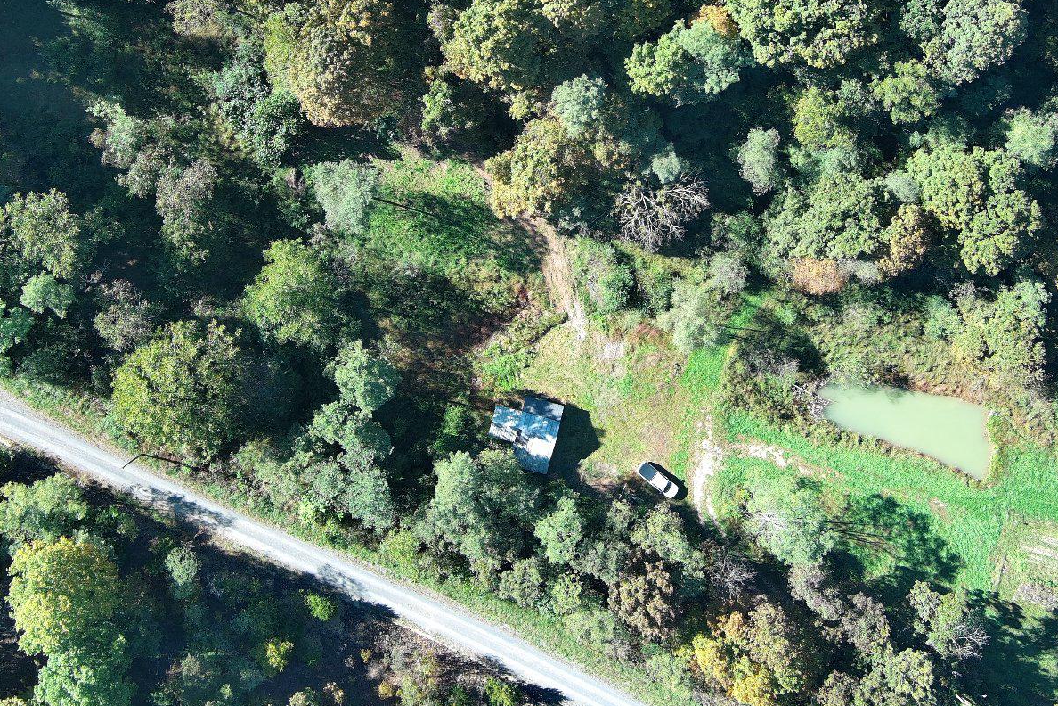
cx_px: 525
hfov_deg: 39.6
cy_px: 128
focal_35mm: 50
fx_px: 1469
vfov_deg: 26.4
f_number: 2.8
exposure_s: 1/211
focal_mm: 10.57
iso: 100
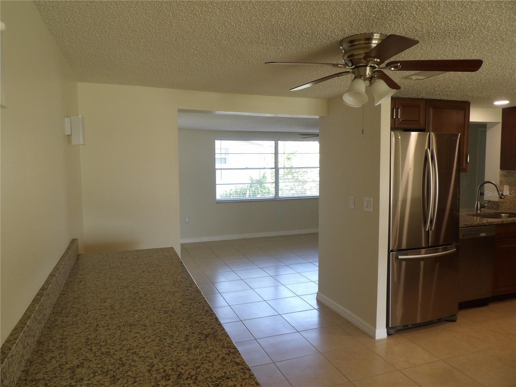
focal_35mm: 24
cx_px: 258
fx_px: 358
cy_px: 194
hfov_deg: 71.6
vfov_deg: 56.8
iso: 122
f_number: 3.2
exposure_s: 1/33
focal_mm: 4.3
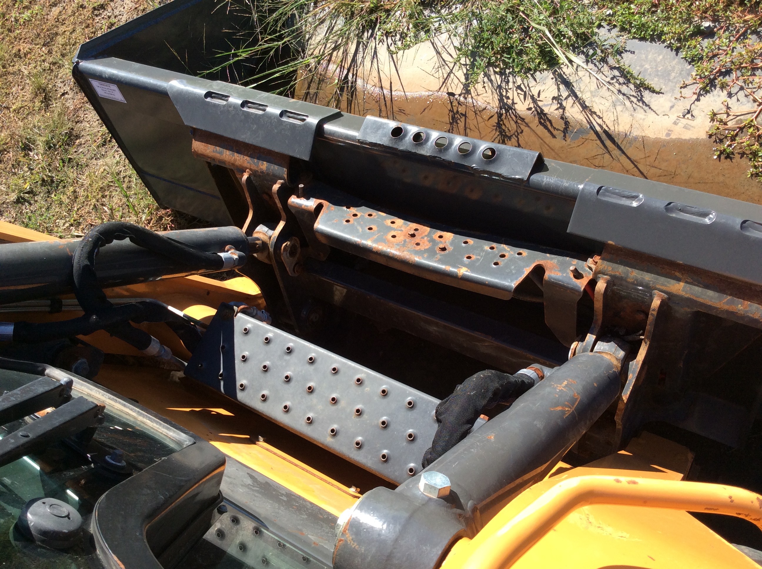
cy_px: 284
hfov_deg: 56.9
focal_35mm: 32
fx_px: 703
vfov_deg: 44.1
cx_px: 381
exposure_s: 1/706
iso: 32
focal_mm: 3.3
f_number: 2.4
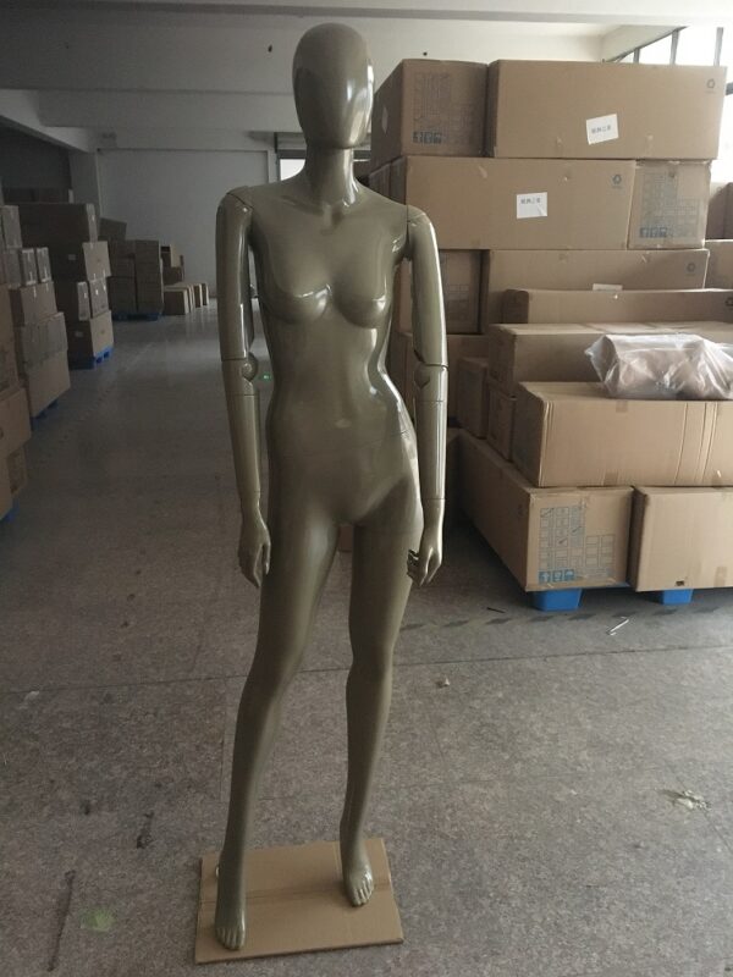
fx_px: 819
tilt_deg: -16.2
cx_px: 366
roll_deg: +0.0
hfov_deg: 48.2
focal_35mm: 29
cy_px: 488
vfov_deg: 61.7
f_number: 2.2
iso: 500
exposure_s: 1/17
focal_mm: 4.15
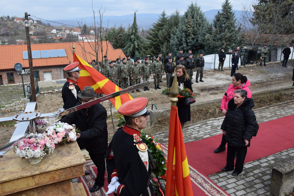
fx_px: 245
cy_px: 98
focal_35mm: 30
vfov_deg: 43.6
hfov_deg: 61.9
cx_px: 147
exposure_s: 1/250
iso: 280
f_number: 8
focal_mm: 20
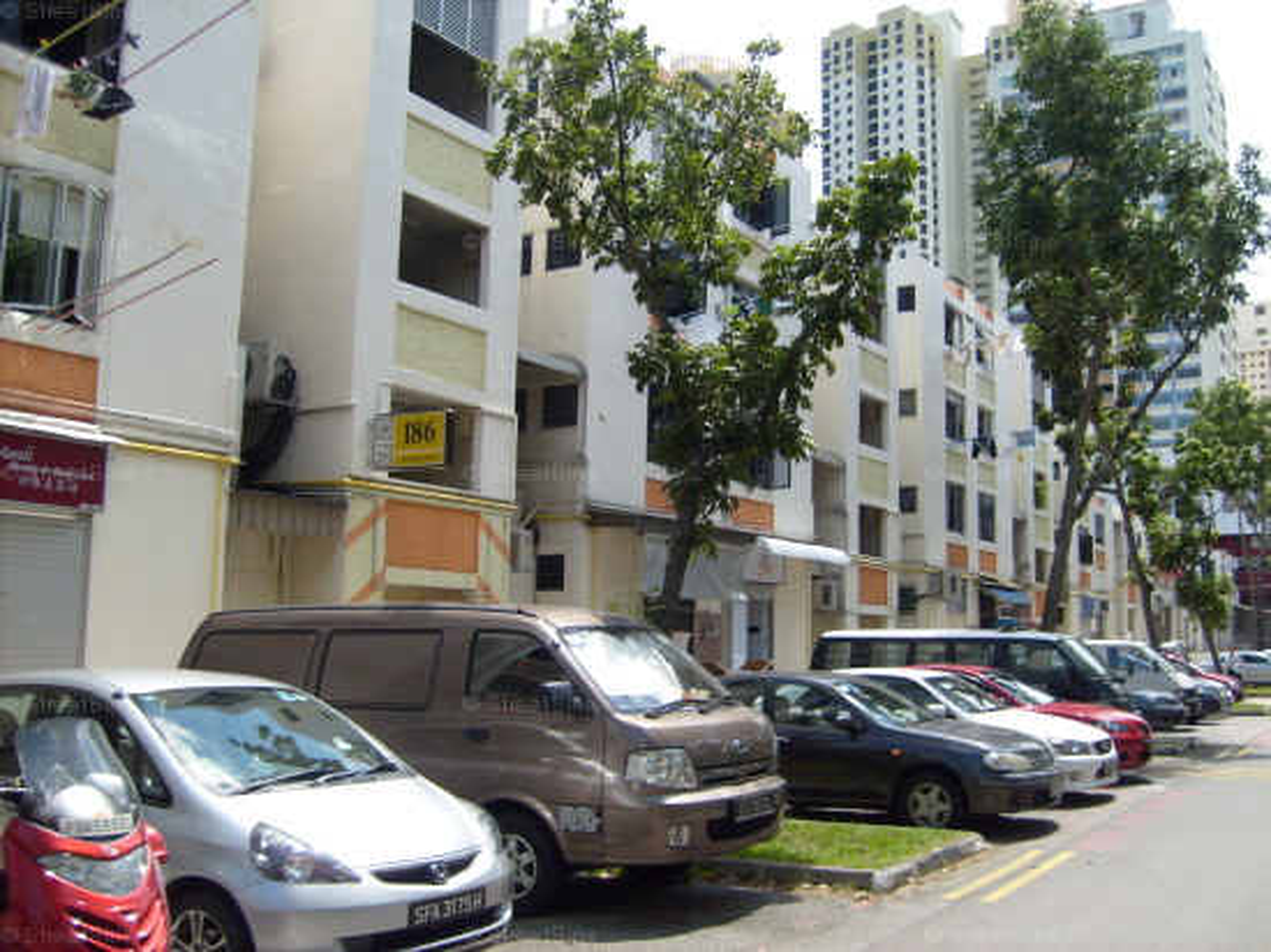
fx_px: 1285
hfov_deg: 52.6
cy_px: 476
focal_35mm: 35
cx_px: 636
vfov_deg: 40.7
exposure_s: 1/180
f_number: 7.1
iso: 80
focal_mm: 5.8
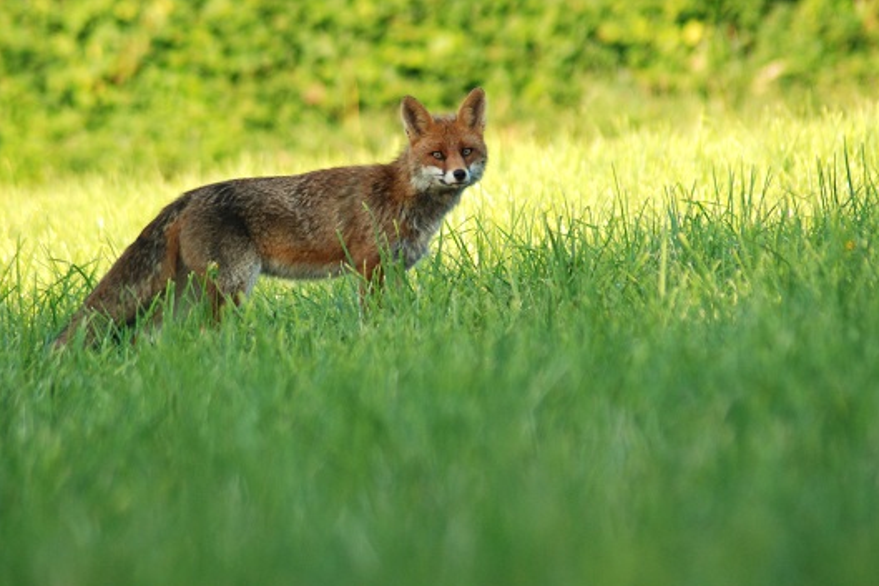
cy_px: 232
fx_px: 13701
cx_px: 448
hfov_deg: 3.7
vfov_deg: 2.5
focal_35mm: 561
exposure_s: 1/320
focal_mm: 300
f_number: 5.6
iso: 400
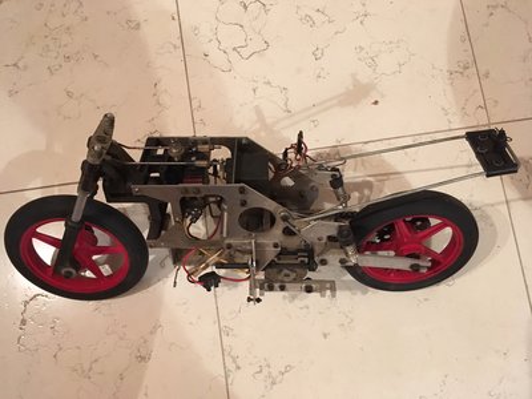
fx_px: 446
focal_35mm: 29
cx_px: 266
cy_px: 200
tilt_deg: -80.9
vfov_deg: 48.2
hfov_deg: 61.7
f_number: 2.2
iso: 320
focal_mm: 4.15
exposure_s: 1/17
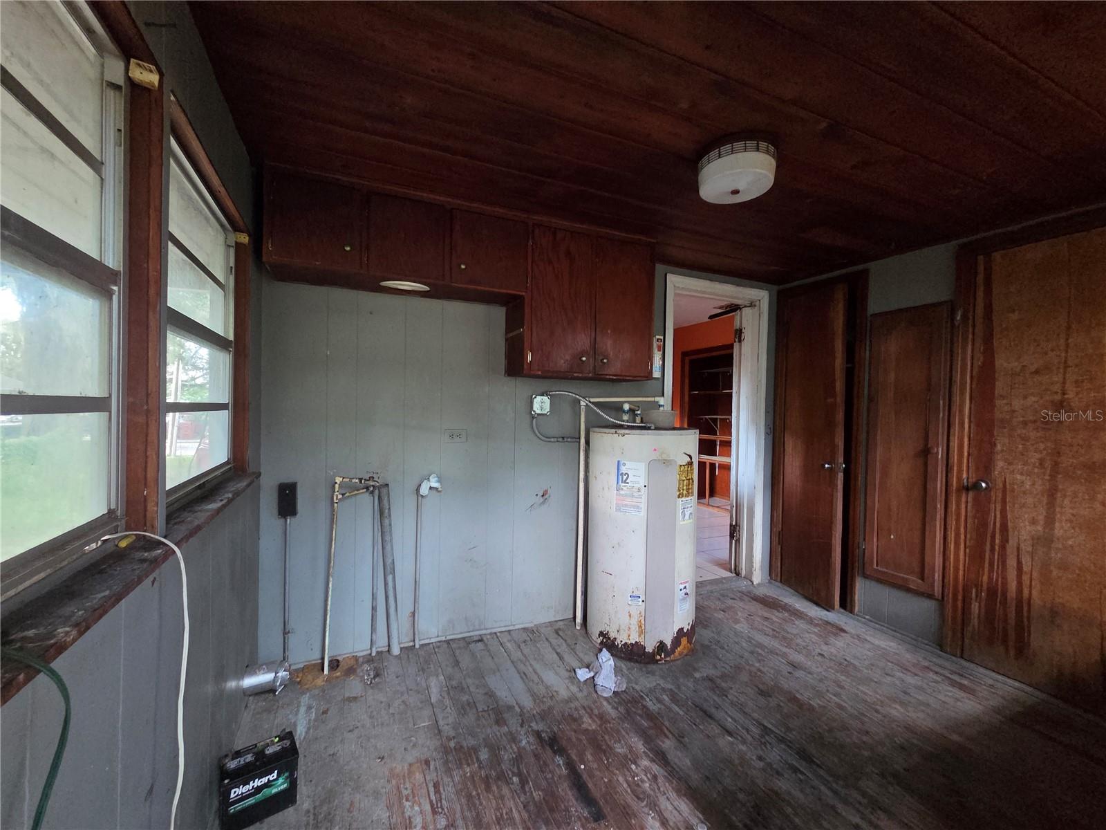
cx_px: 553
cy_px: 415
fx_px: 415
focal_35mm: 13
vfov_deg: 89.9
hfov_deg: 106.2
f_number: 2.2
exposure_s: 1/60
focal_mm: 2.2
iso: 1250
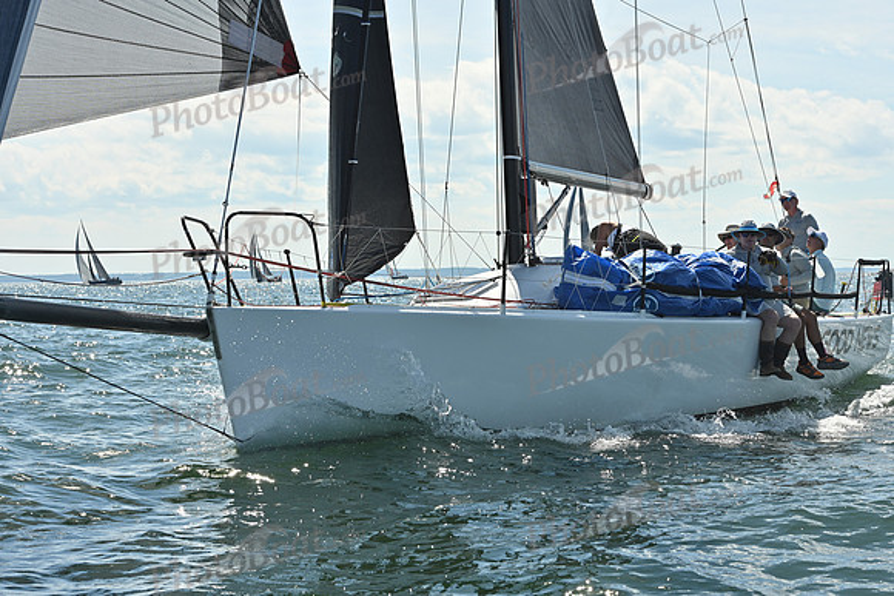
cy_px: 298
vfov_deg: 17.1
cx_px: 447
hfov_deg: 25.4
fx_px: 1987
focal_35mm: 80
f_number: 9
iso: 250
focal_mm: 80
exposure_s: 1/1000
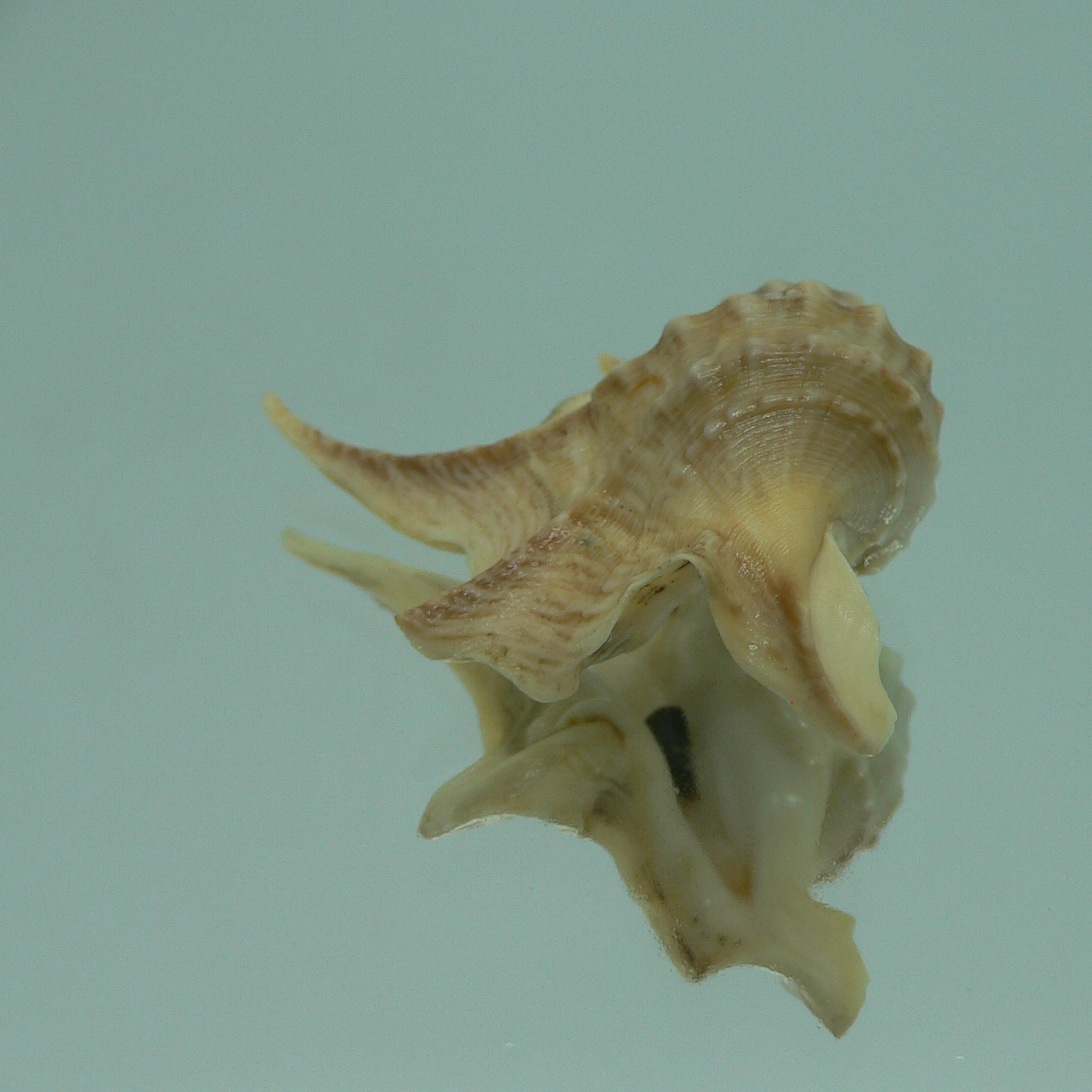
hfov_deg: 36.5
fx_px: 1642
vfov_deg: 36.8
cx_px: 701
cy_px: 583
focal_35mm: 46
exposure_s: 1/80
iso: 80
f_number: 2.8
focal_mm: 4.6
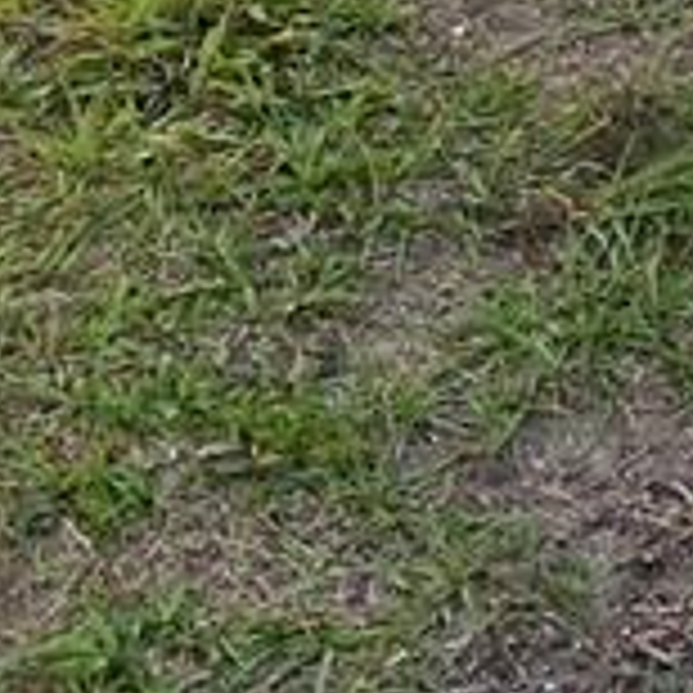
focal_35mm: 179
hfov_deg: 8.4
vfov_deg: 8.5
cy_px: -1206
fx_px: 4054
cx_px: 1989
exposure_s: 1/1157
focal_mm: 4.25
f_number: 1.8
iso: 32
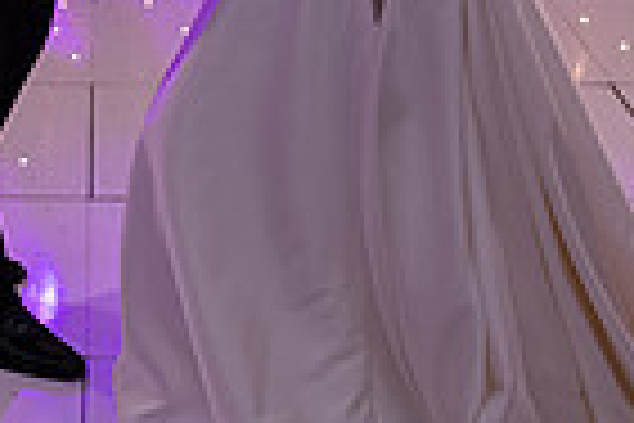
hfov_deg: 20.1
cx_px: 31
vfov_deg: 13.2
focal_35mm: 99
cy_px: -178
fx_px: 1743
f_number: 3.5
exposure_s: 1/160
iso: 800
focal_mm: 24
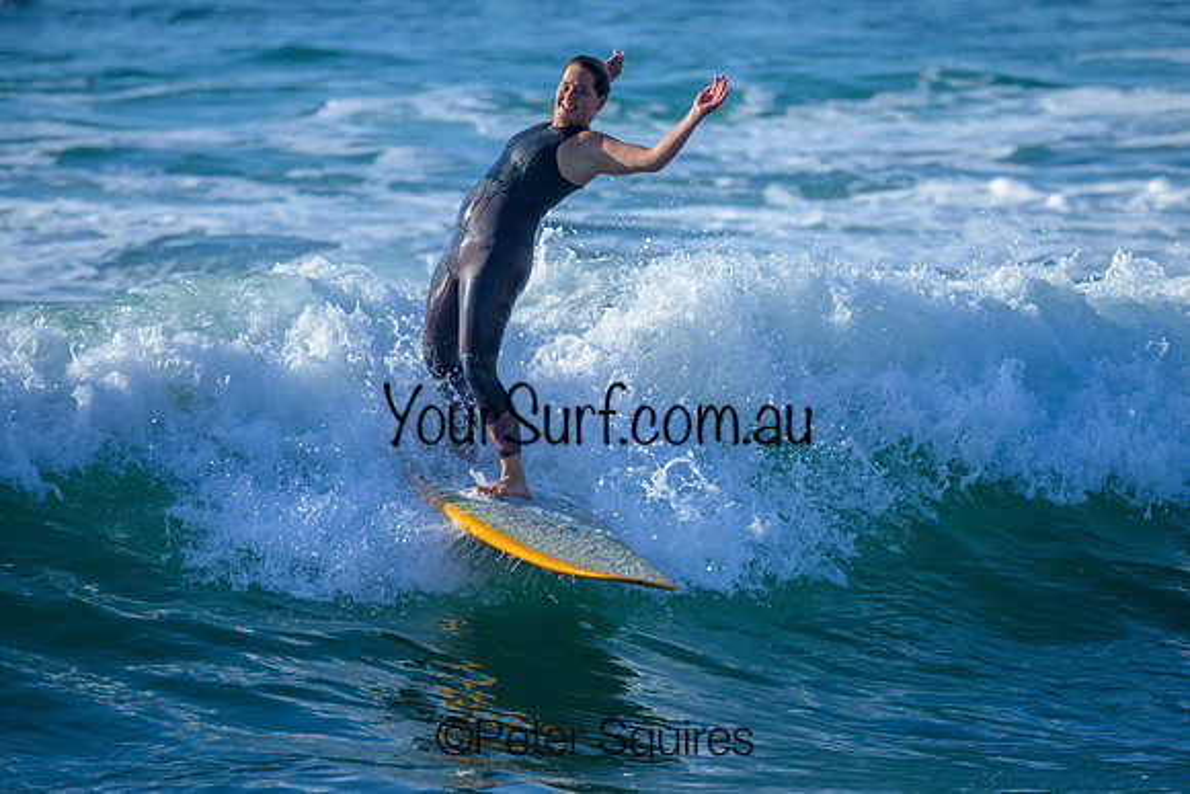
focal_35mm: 844
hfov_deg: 2.4
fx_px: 27913
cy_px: 375
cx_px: 613
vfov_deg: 1.6
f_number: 6.3
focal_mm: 800
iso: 450
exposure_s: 1/2000
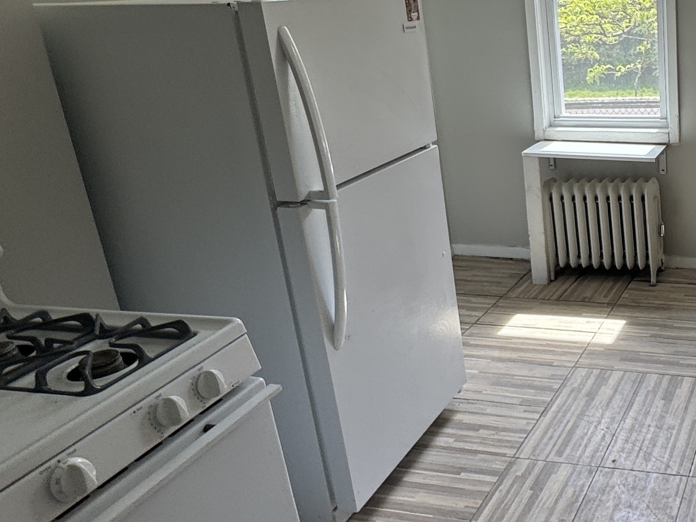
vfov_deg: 39.5
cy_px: 207
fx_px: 724
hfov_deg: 44.3
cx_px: 686
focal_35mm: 36
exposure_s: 1/120
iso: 40
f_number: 2.2
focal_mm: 2.22
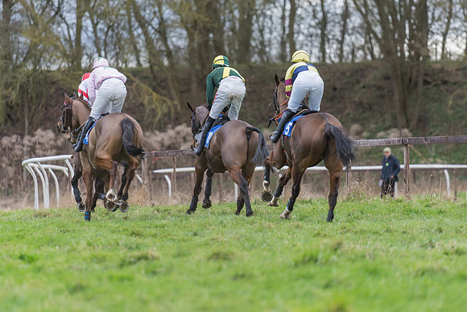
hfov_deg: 6.8
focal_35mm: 304
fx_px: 3949
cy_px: 119
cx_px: 240
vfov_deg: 4.5
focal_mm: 200
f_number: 2.8
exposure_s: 1/1000
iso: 1000
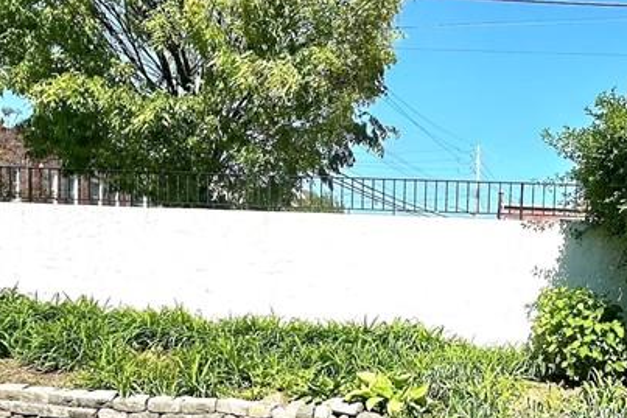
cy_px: 337
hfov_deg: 48.3
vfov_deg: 34.8
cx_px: 520
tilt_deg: -4.8
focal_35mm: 37
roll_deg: -3.0
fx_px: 645
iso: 50
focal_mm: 2.22
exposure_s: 1/3040
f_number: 2.2
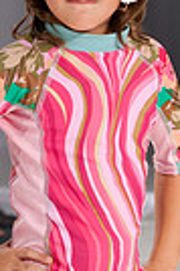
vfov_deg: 8.7
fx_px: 1767
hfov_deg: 5.8
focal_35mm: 235
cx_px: 91
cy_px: 275
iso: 200
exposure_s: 1/125
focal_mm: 70
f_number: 5
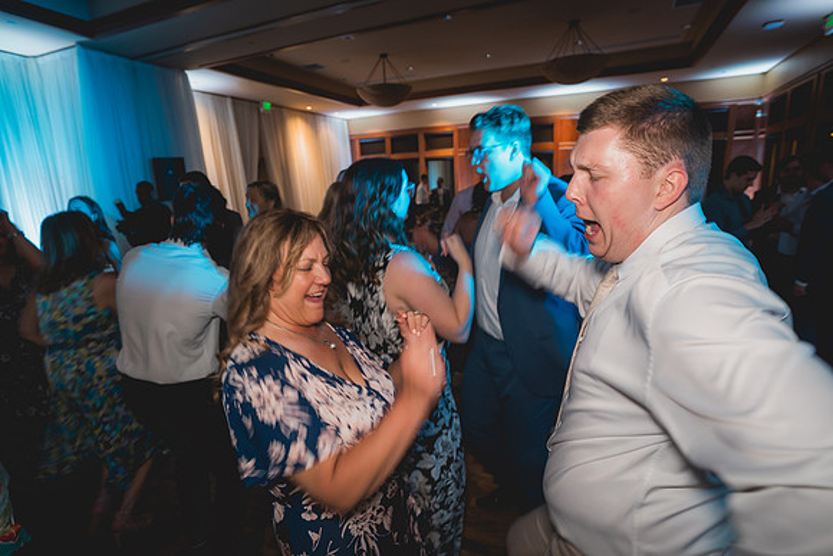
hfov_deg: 90.0
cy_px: 278
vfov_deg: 67.4
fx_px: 417
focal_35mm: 18
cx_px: 416
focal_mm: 18
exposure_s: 1/30
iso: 1250
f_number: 2.8
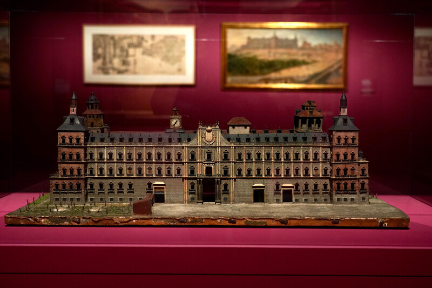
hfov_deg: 40.4
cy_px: 144
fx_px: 588
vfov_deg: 27.5
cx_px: 216
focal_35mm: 49
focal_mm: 49
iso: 2500
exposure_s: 1/90
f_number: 4
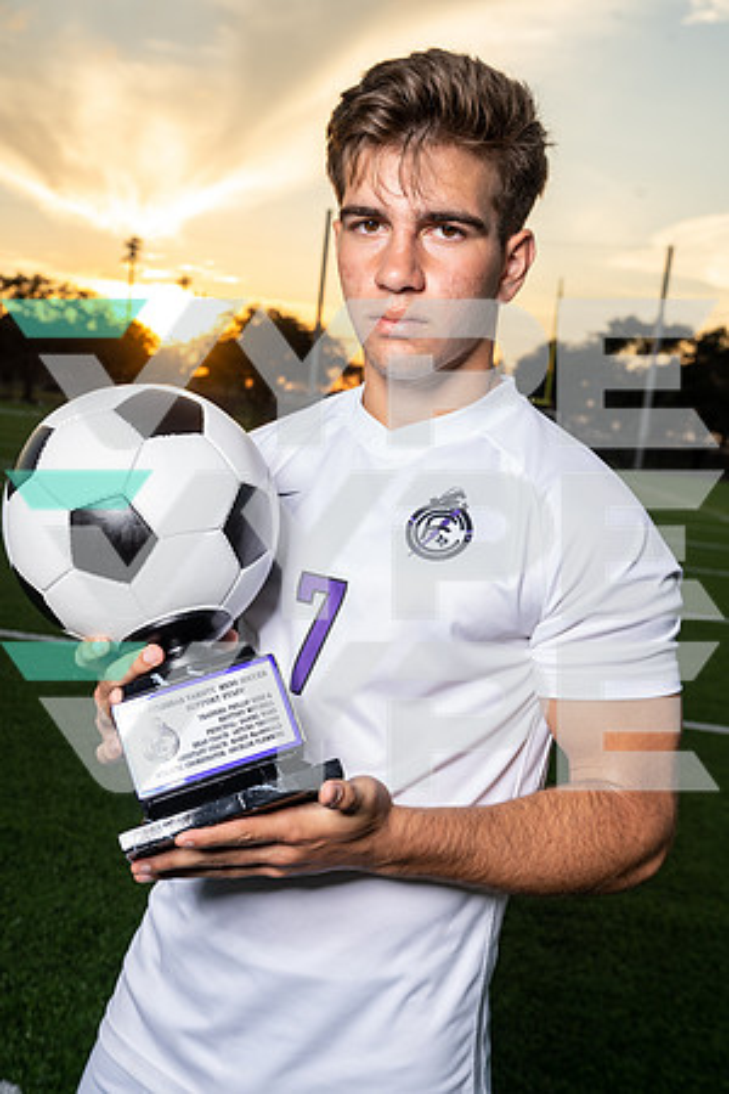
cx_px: 364
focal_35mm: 43
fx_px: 1306
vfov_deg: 45.4
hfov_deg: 31.2
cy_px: 547
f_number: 7.1
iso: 320
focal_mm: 43
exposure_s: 1/250
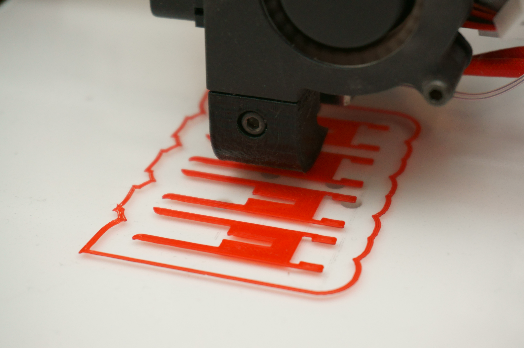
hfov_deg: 27.0
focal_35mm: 75
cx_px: 262
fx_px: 1090
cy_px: 174
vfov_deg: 18.1
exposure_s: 1/60
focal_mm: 50
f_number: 5.6
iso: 800
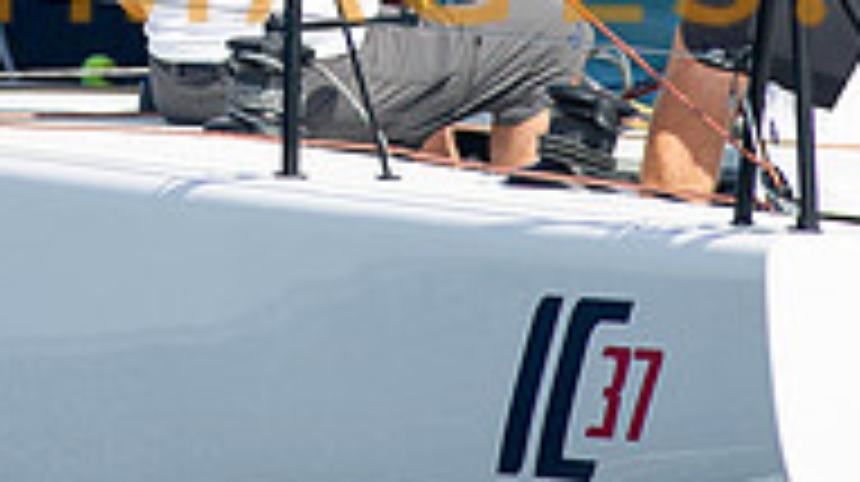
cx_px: 40
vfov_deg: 1.4
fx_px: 19729
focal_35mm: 866
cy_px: -309
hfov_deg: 2.5
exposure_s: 1/2500
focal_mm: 200
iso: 320
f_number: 4
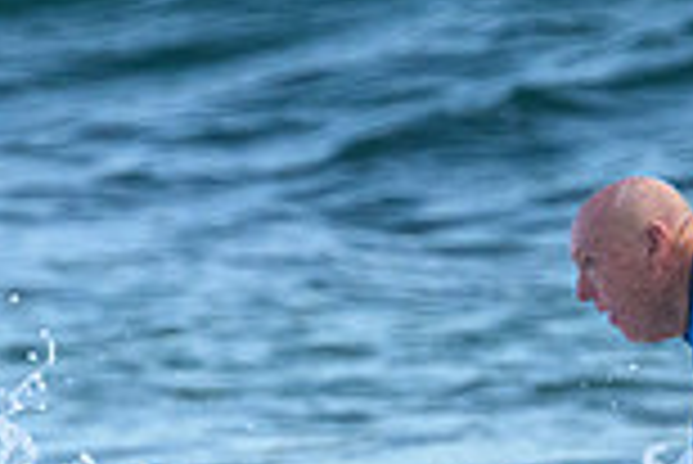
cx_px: 400
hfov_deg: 0.9
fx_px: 42832
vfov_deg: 0.6
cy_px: 610
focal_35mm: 2223
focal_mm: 590
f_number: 11
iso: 4500
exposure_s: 1/2000
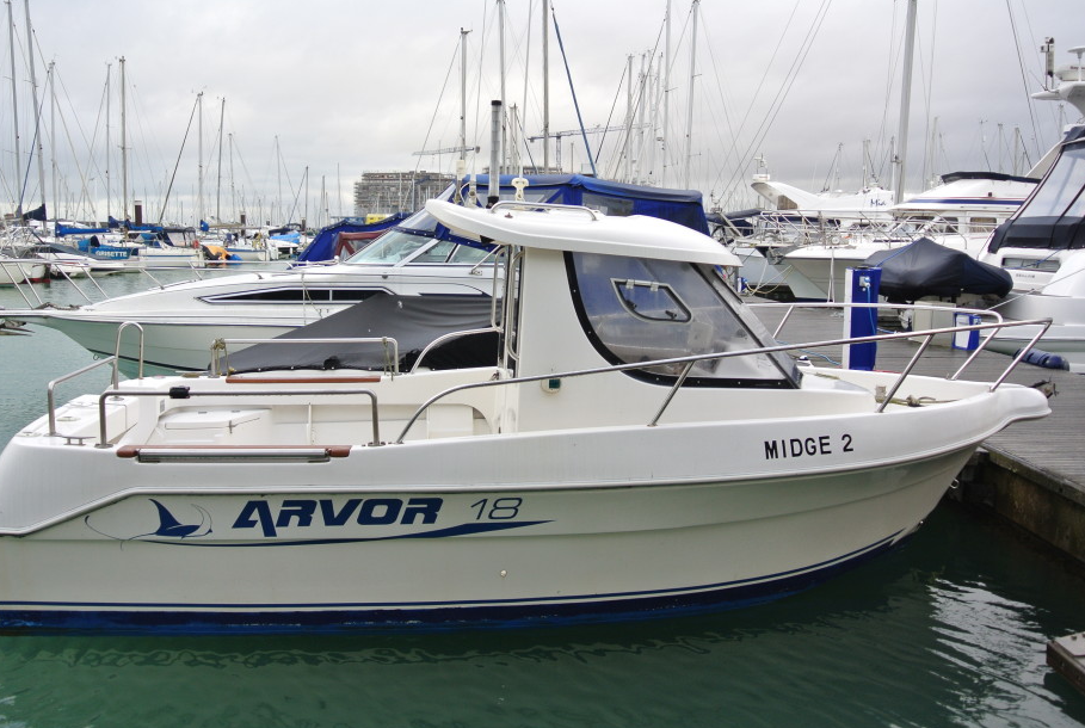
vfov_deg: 40.1
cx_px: 506
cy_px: 388
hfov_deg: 57.1
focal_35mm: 33
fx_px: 997
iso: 100
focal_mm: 11.4
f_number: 3.5
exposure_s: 1/100
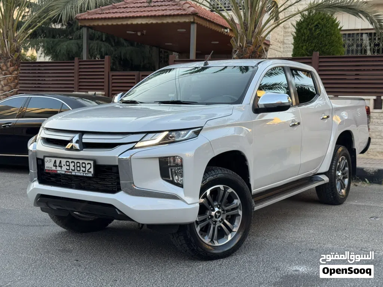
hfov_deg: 39.7
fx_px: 531
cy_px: 144
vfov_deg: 30.3
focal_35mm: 48
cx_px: 192
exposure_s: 1/289
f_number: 1.78
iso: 64
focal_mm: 6.76
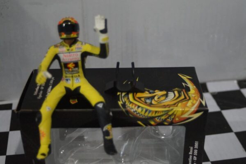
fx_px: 410
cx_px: 123
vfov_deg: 22.6
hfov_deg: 33.4
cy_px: 82
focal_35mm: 60
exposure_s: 1/160
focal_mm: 40
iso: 3200
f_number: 4.5
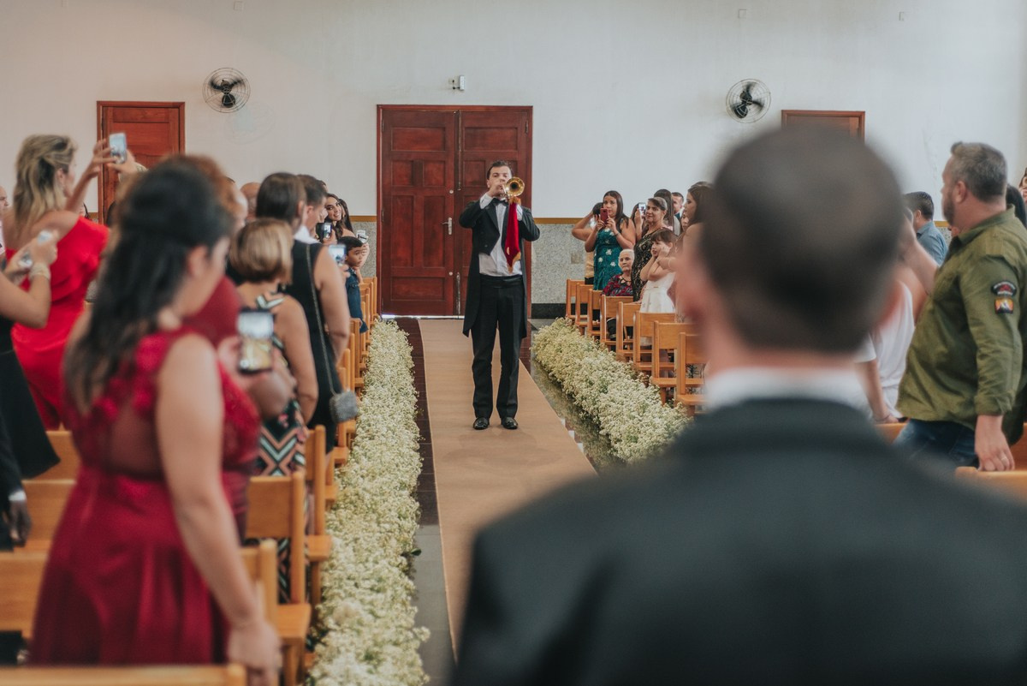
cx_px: 506
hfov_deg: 38.6
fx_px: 1467
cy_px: 343
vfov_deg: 26.3
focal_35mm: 51
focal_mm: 50
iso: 1250
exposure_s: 1/160
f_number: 2.2
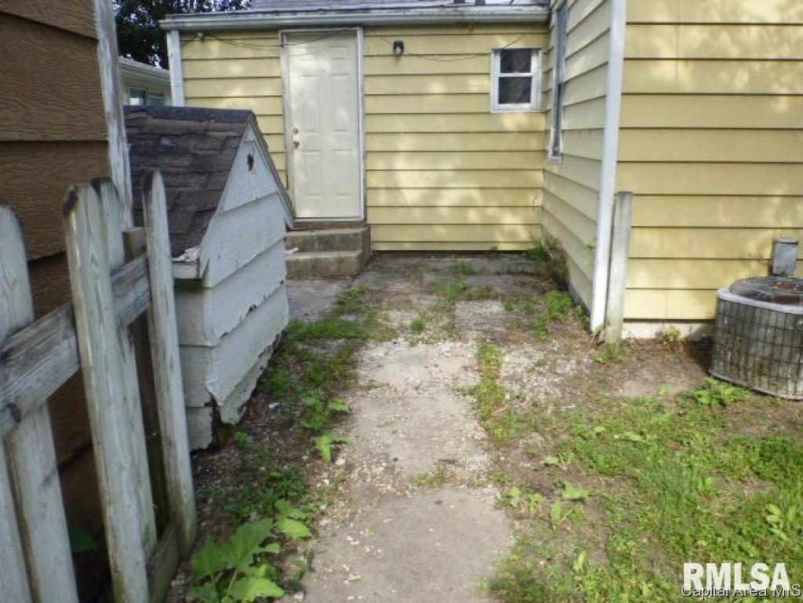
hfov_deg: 65.3
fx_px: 627
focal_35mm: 27
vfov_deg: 51.4
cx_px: 402
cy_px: 302
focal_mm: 4.8
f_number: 4
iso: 100
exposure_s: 1/200
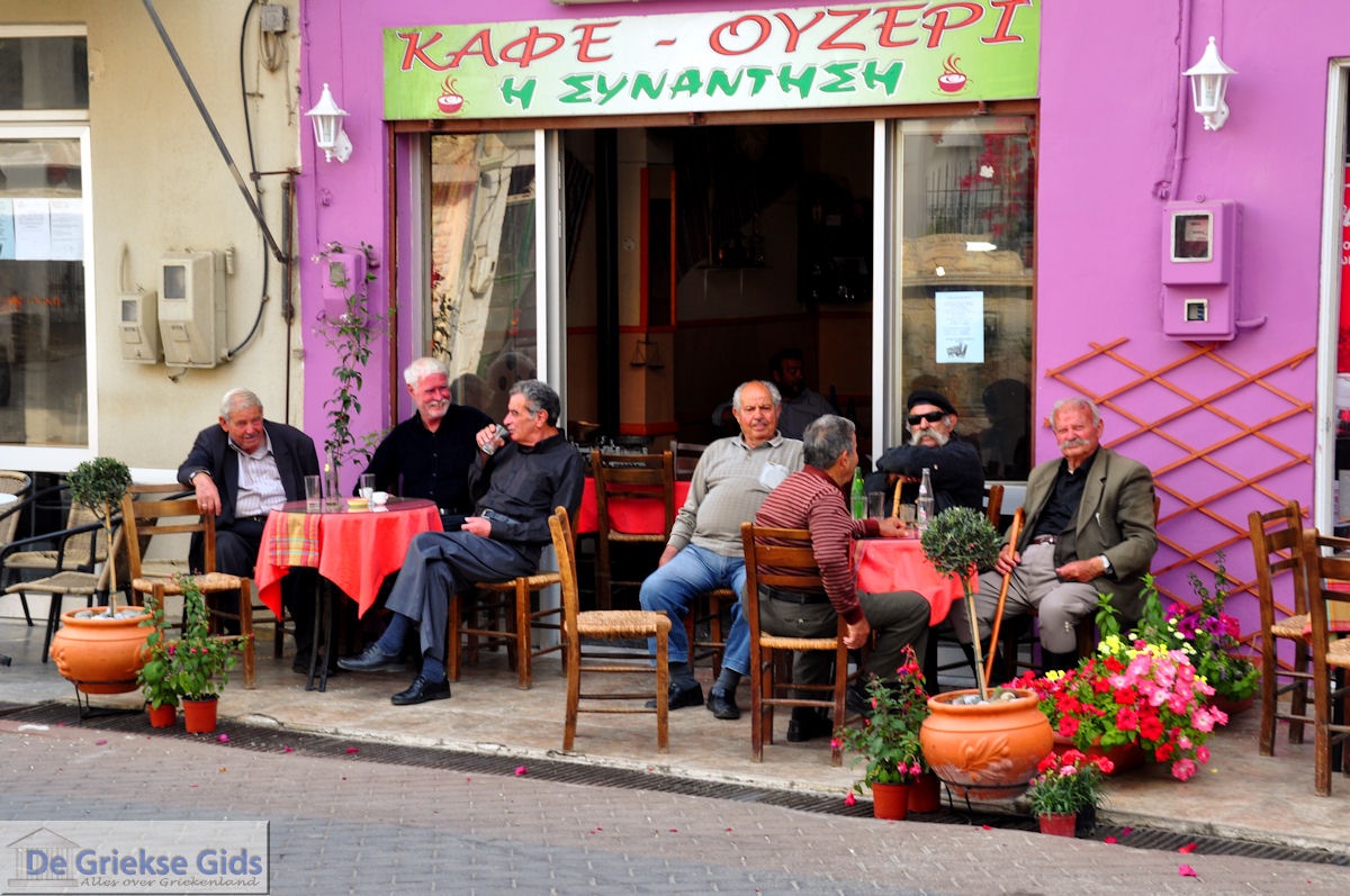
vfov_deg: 18.9
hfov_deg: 28.1
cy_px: 448
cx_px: 675
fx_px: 2697
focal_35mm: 72
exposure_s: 1/30
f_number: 10
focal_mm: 48
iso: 200
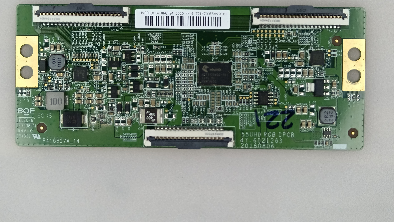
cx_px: 197
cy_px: 76
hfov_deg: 35.4
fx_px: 616
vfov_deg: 20.3
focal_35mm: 59
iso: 182
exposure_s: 1/101
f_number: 1.9
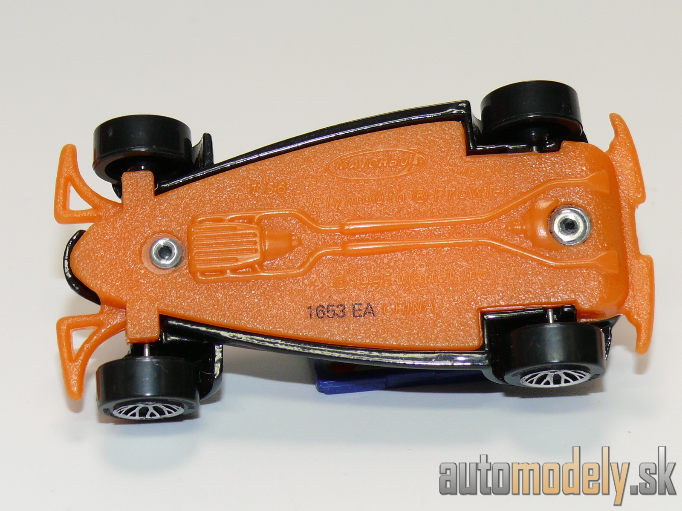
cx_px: 341
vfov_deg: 14.4
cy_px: 256
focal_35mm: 103
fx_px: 2029
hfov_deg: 19.1
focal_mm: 13.6
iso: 100
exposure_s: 1/30
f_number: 4
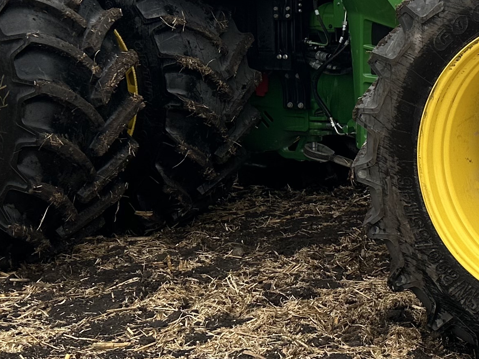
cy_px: 43
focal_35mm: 82
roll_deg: -1.5
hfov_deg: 22.5
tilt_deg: -1.3
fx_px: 1135
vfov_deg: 17.7
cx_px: 527
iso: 80
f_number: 1.78
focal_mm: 6.86
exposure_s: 1/275
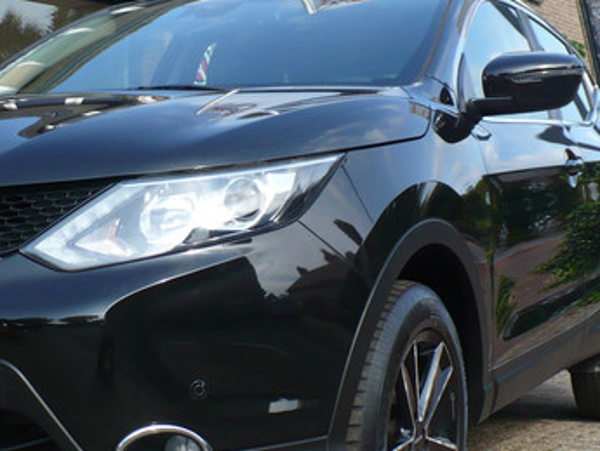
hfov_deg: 25.4
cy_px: 246
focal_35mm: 76
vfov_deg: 19.4
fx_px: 1318
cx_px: 162
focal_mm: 6.1
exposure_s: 1/500
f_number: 2.8
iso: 100
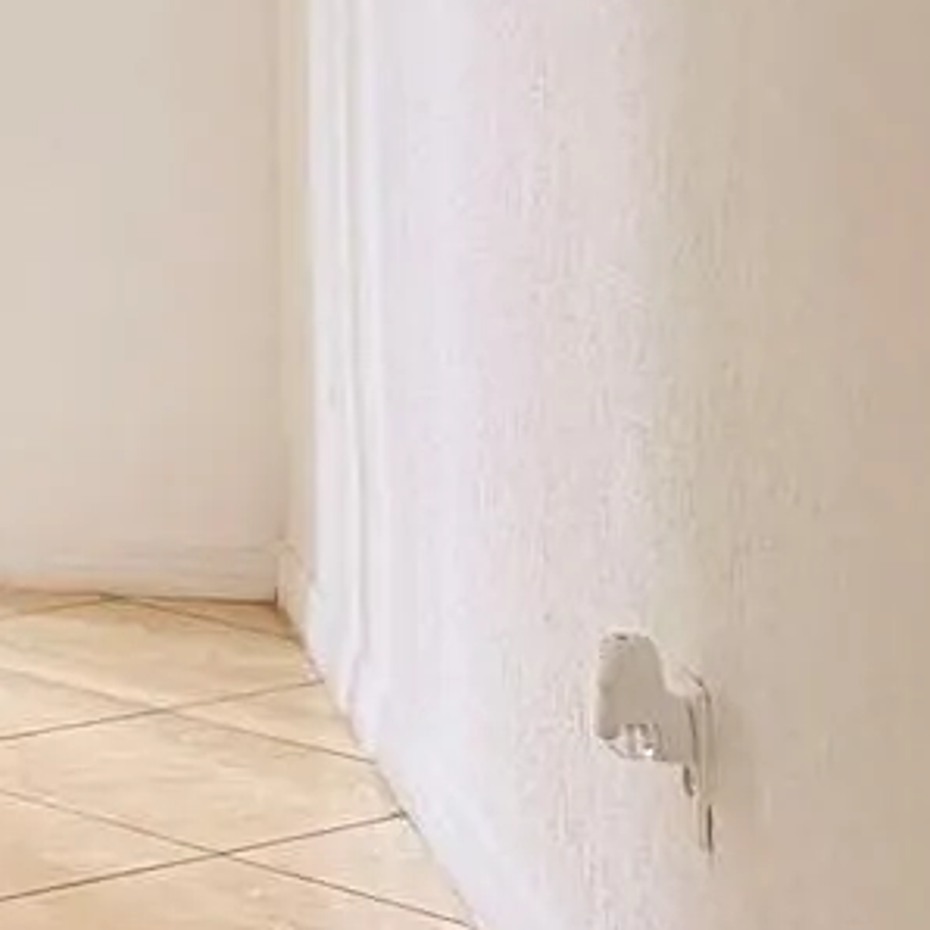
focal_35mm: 114
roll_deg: +2.2
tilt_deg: -0.4
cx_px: -1523
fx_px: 3465
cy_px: -162
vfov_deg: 14.8
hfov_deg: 11.6
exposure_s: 1/60
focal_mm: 6.76
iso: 320
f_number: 1.78
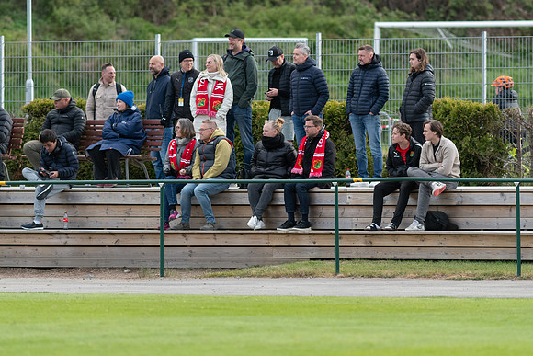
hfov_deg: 4.4
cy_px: 178
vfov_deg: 2.9
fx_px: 6928
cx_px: 266
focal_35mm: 468
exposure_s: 1/2500
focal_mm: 300
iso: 1400
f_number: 3.2
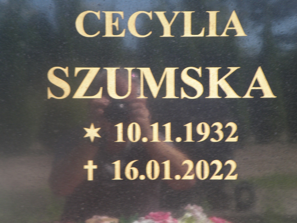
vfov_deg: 13.8
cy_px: 112
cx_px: 148
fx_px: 918
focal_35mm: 107
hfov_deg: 18.4
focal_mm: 18.99
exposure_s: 1/100
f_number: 4.1
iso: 64
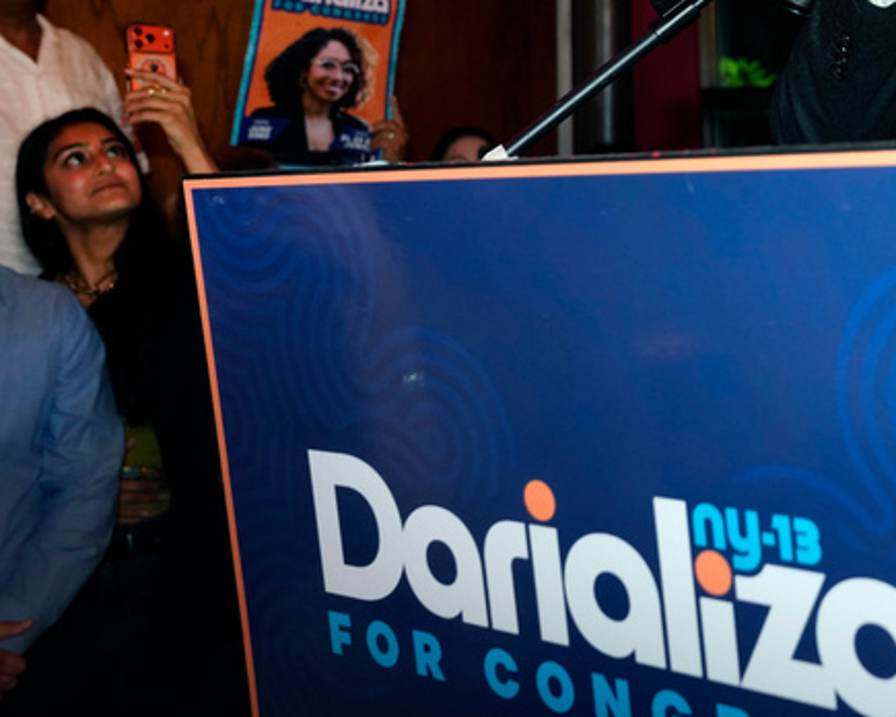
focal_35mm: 53
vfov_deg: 27.7
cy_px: 93
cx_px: 888
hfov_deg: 32.6
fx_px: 1405
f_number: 4
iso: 1600
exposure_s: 1/40
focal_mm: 24
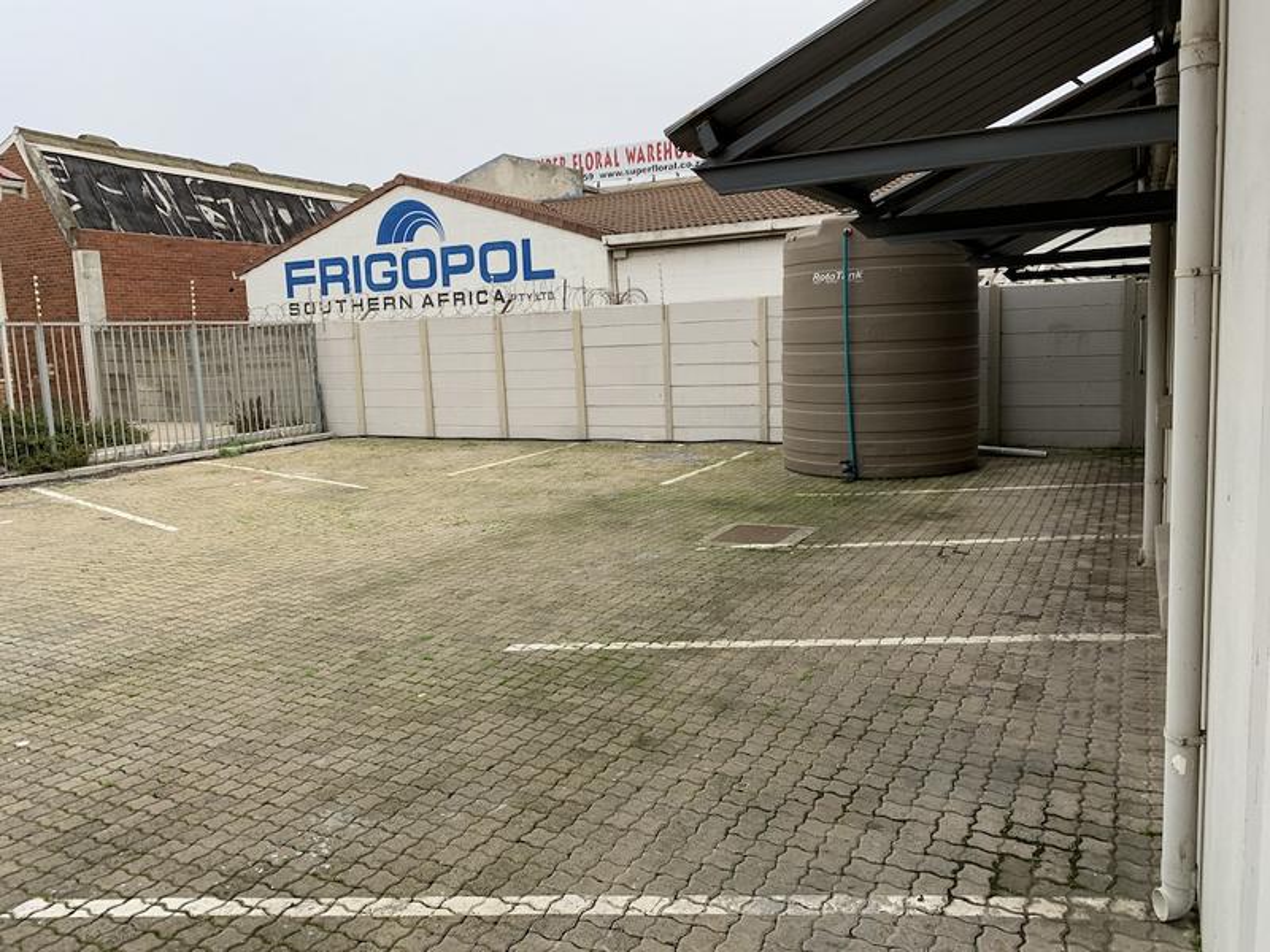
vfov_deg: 53.1
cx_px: 635
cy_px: 476
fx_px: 954
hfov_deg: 67.3
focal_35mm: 26
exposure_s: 1/397
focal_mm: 4.25
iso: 25
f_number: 1.8
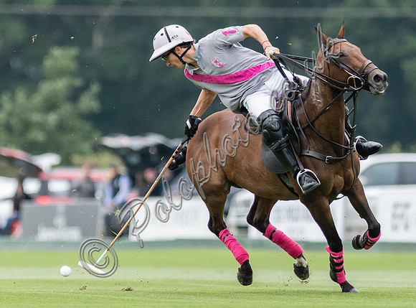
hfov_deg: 2.1
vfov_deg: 1.6
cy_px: 186
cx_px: 203
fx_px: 11115
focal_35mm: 929
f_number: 2.8
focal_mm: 300
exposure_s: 1/5000
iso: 640
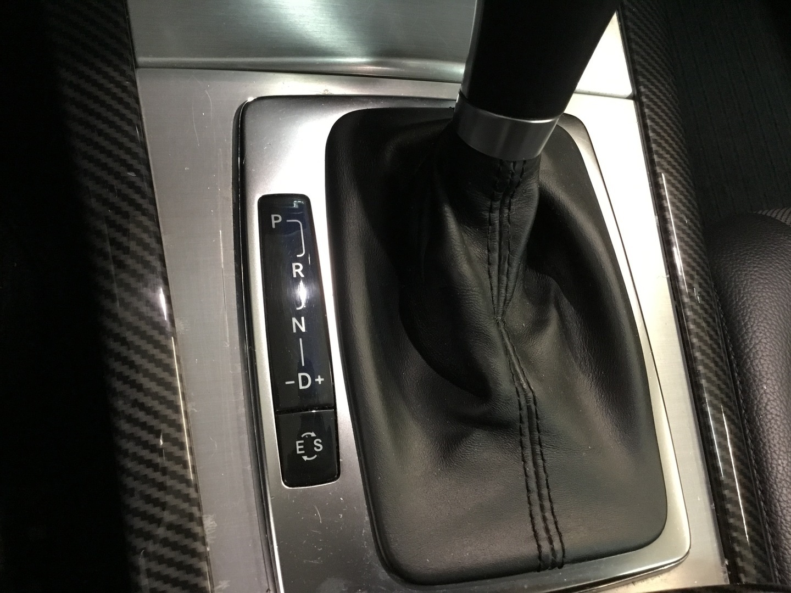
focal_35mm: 31
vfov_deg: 45.4
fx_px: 708
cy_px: 296
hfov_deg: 58.4
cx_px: 396
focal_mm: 3.3
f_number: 2.4
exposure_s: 1/20
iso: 200
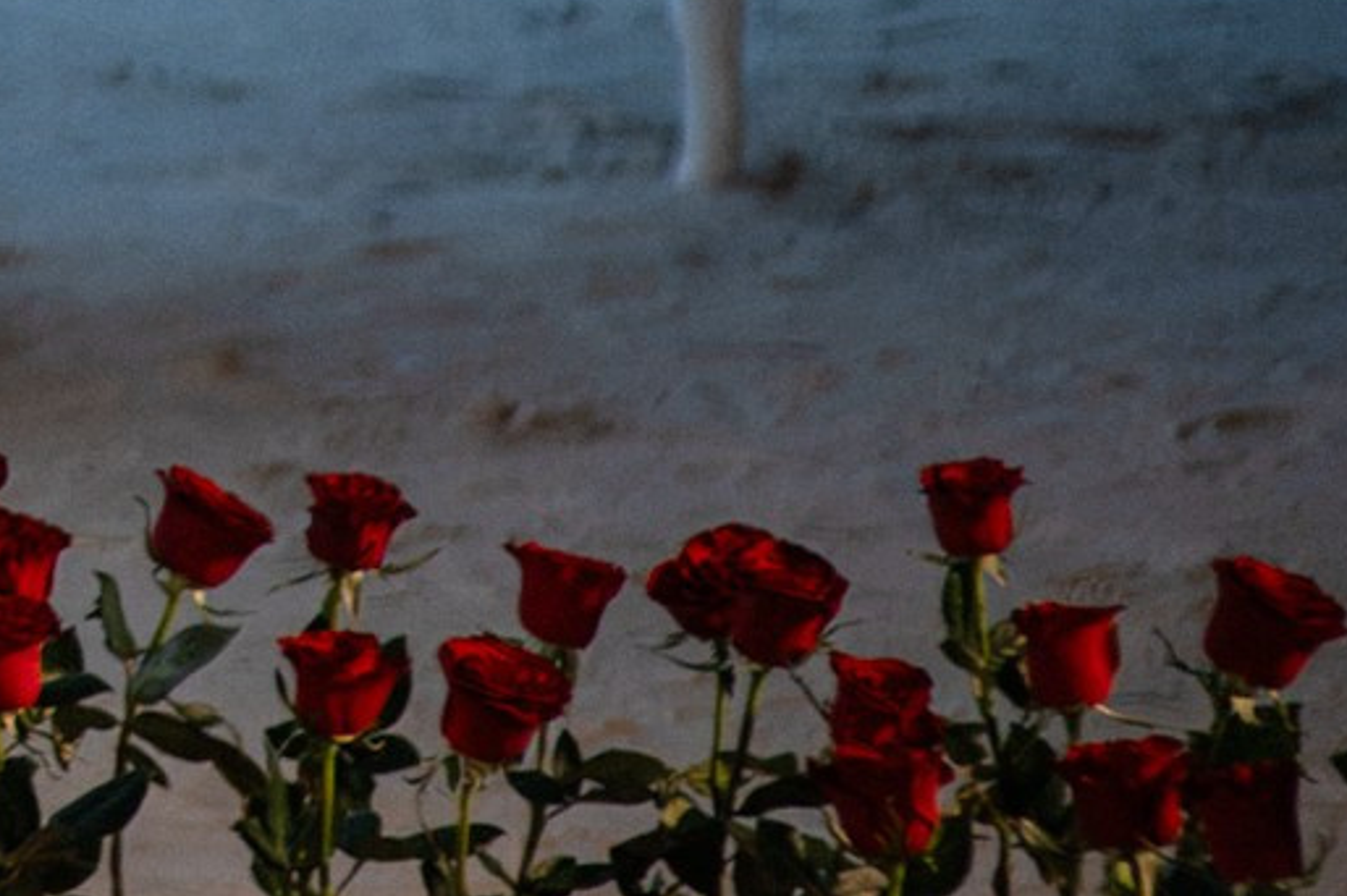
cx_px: -1819
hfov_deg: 7.5
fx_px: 9610
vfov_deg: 5.2
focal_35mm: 257
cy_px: -948
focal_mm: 50
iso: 1000
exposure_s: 1/320
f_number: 2.2
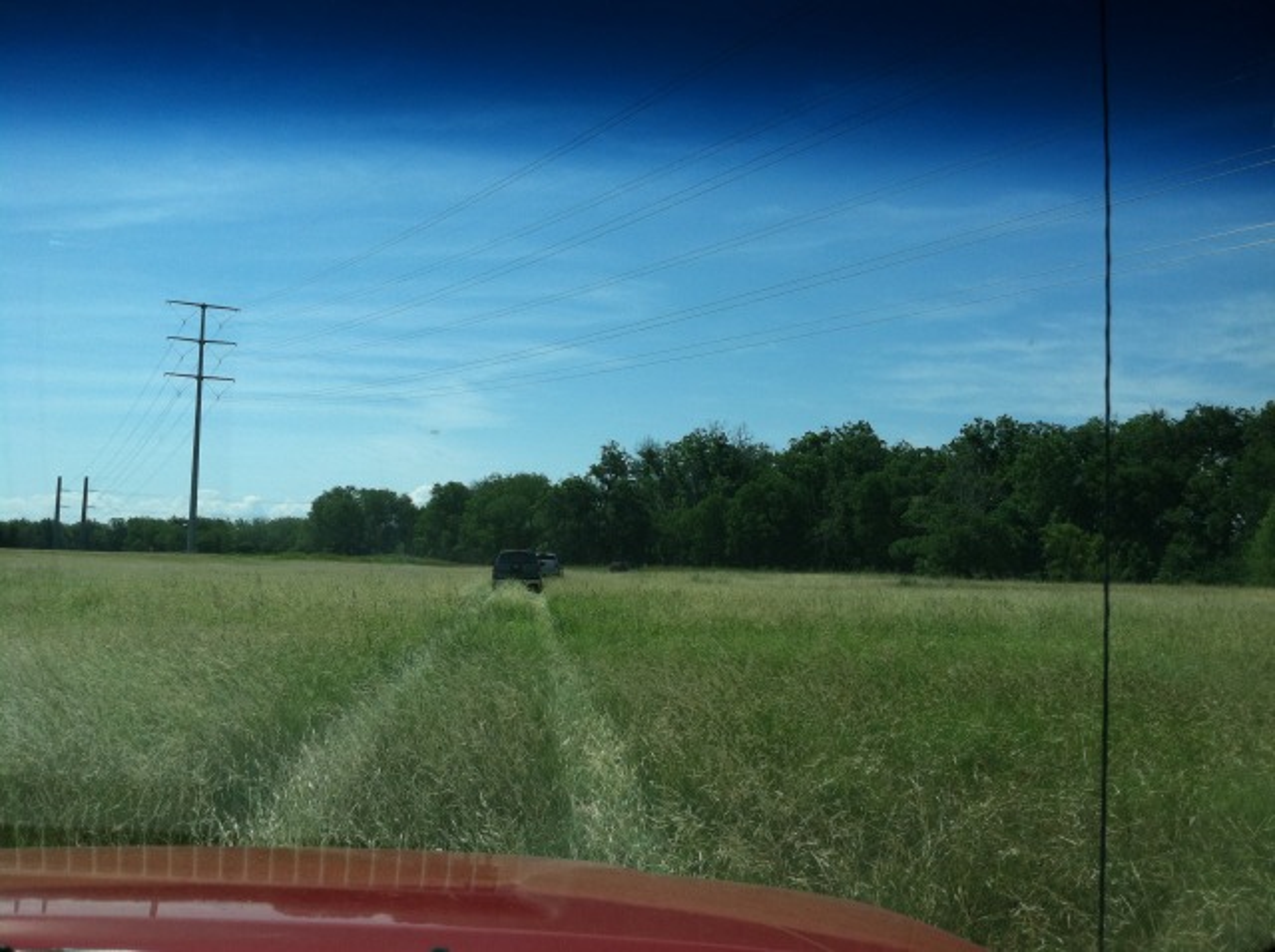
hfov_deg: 52.7
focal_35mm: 35
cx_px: 638
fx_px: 1287
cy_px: 476
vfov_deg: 40.6
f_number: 2.8
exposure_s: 1/1250
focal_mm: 3.85
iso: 80
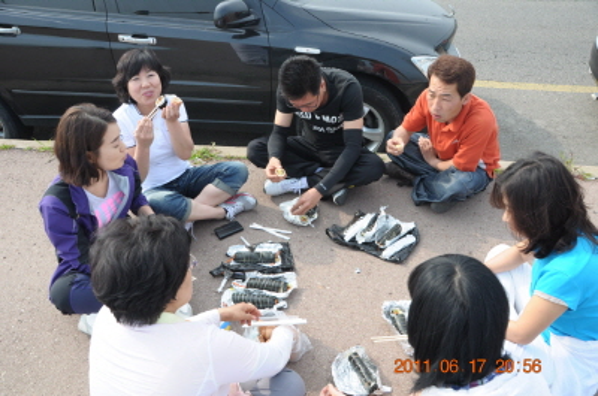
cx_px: 299
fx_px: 448
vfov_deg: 47.7
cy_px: 198
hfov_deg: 67.5
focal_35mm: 27
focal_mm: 18
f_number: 10
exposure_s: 1/125
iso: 200
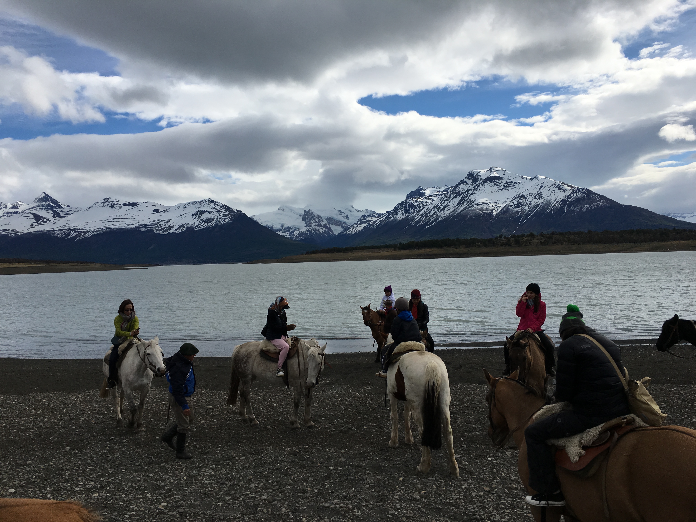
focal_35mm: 29
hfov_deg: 61.7
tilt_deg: +0.8
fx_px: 583
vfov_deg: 48.2
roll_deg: +2.6
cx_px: 348
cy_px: 261
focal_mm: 4.15
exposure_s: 1/4049
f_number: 2.2
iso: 25
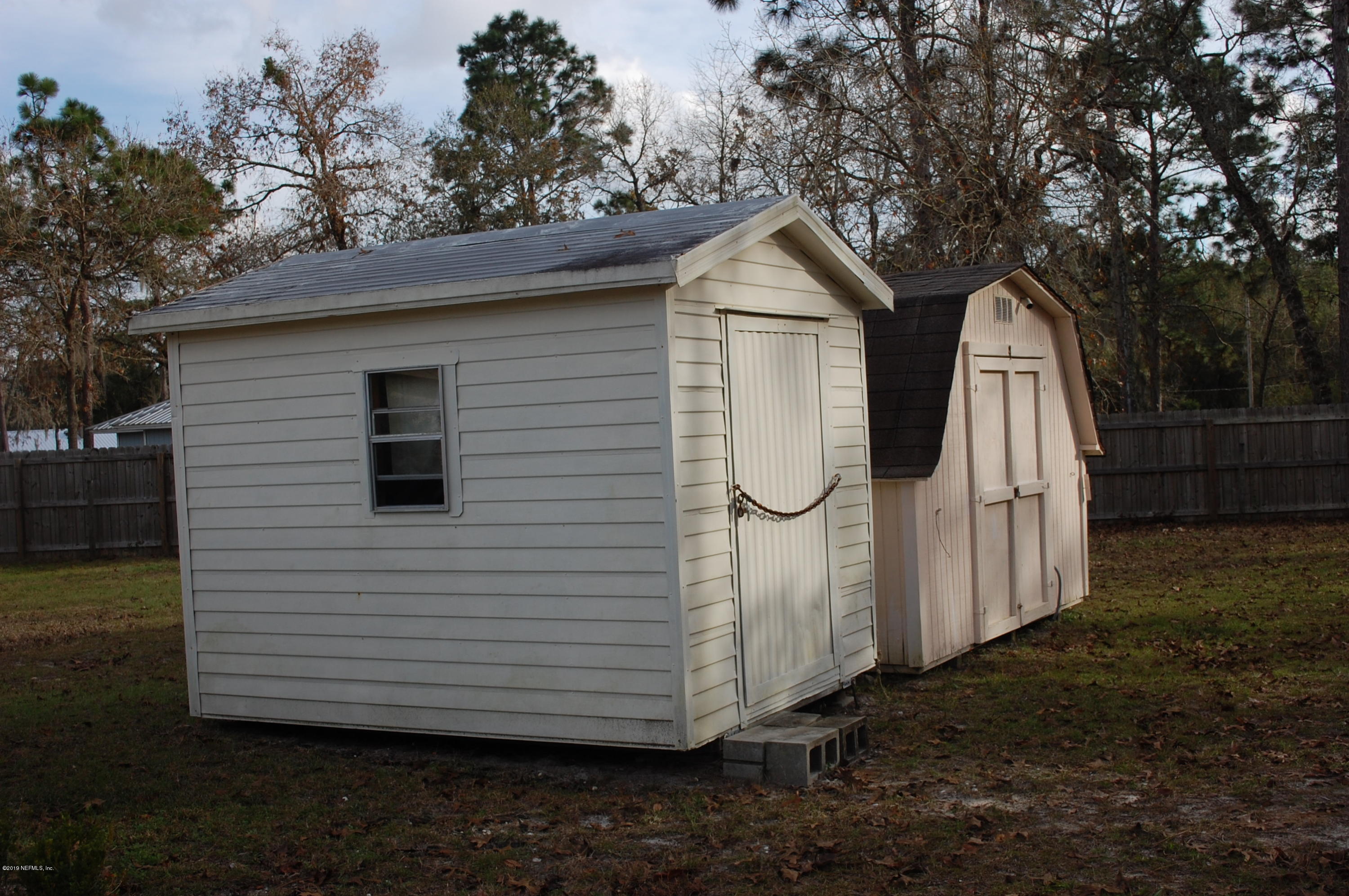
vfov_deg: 31.8
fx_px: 1572
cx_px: 674
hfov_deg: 46.4
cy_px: 448
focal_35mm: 42
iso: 200
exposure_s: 1/250
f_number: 8
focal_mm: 28
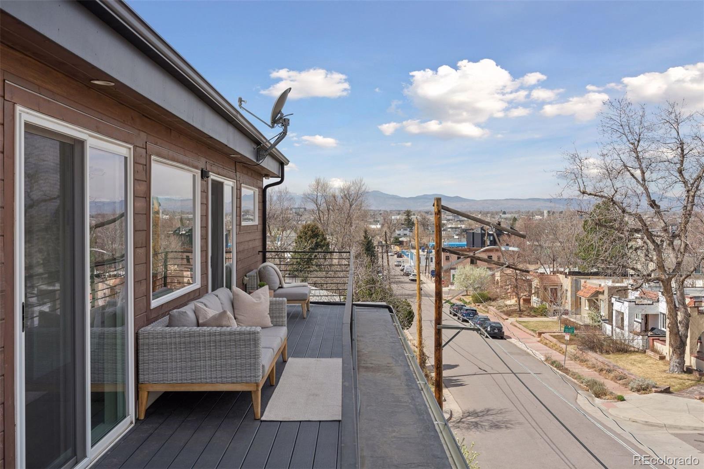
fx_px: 723
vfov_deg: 35.9
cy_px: 234
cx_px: 352
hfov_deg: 51.9
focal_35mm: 37
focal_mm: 37
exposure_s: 1/800
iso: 400
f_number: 9
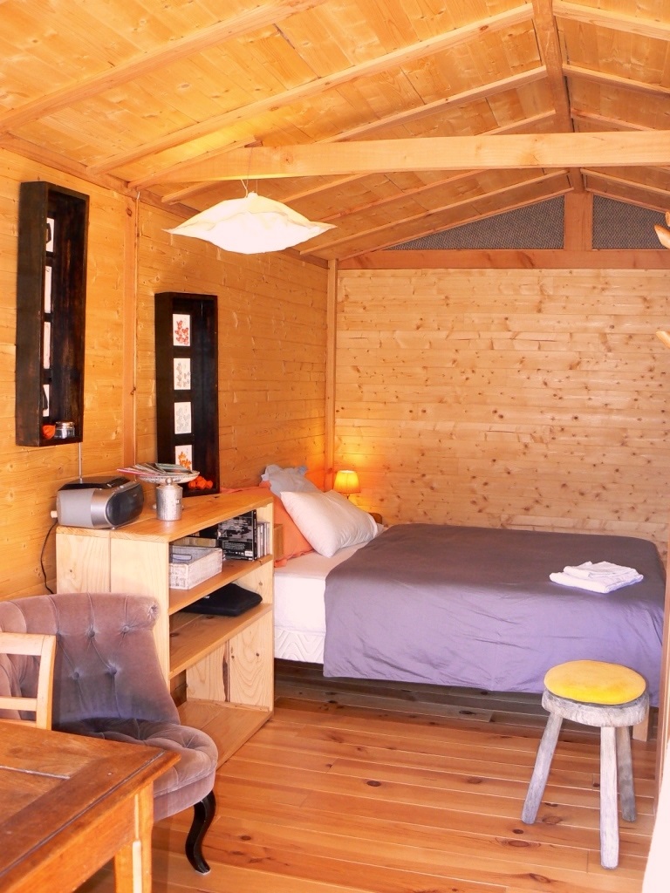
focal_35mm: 36
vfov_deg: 51.4
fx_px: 929
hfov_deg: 39.7
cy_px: 446
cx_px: 335
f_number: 2.8
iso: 160
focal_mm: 6
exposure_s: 1/40
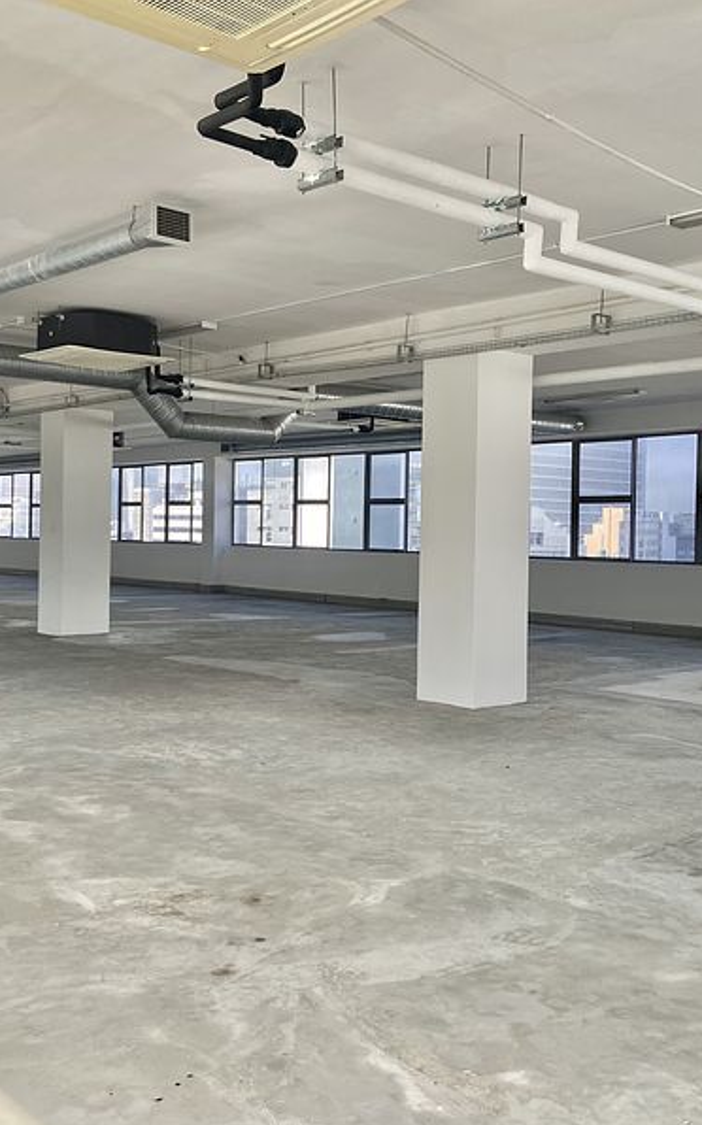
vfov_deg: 52.8
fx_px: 1134
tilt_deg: -1.2
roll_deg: -1.6
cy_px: 564
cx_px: 421
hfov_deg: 34.3
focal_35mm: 37
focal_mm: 4.25
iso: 100
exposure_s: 1/121
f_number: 1.8
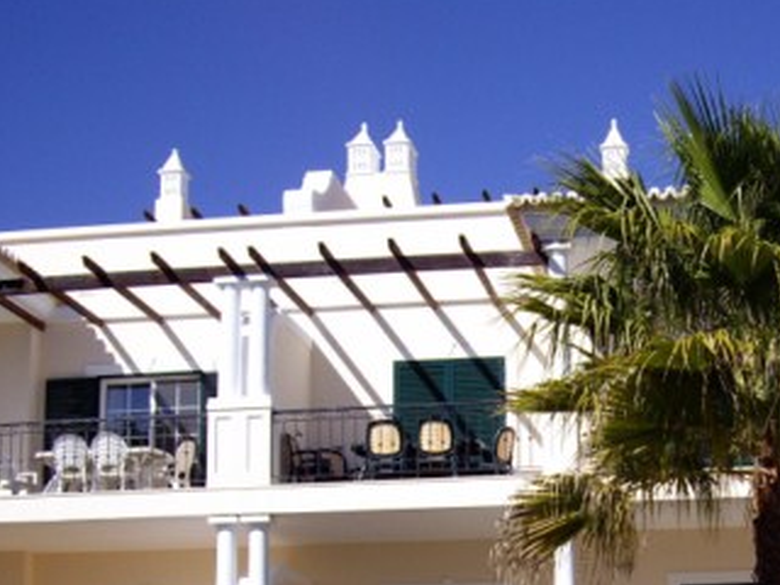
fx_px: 1713
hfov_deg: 25.1
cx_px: 653
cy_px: 570
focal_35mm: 76
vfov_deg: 18.9
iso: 100
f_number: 8
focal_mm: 7.9
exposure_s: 1/320
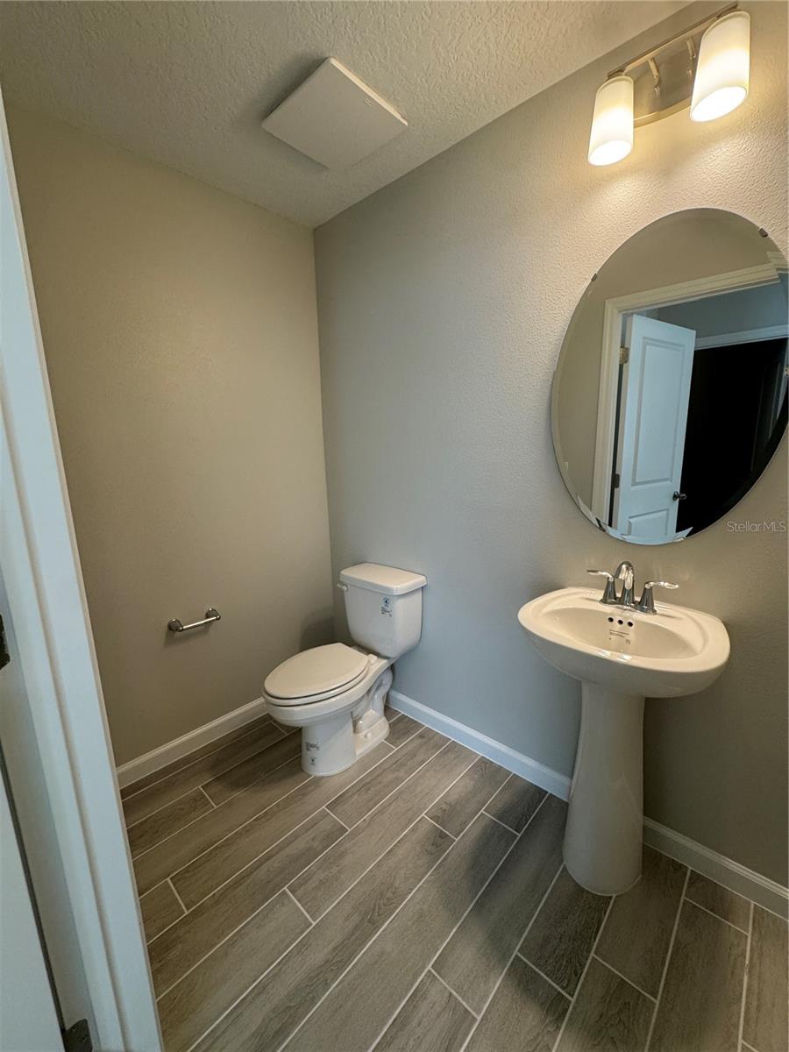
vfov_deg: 102.1
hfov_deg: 85.7
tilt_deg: -9.9
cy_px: 526
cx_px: 394
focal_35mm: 14
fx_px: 425
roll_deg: +2.8
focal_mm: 2.22
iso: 200
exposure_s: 1/120
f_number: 2.2
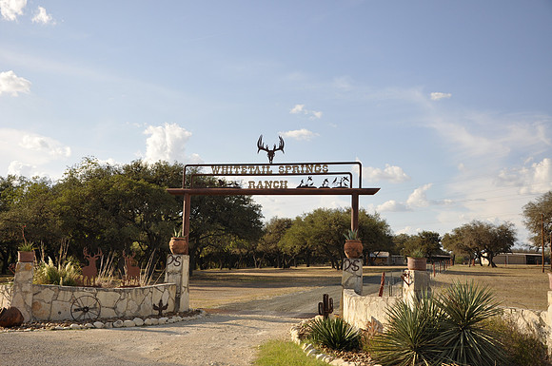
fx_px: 643
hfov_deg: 46.5
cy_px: 183
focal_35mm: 42
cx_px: 276
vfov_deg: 31.8
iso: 200
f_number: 7.1
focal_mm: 28
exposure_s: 1/200
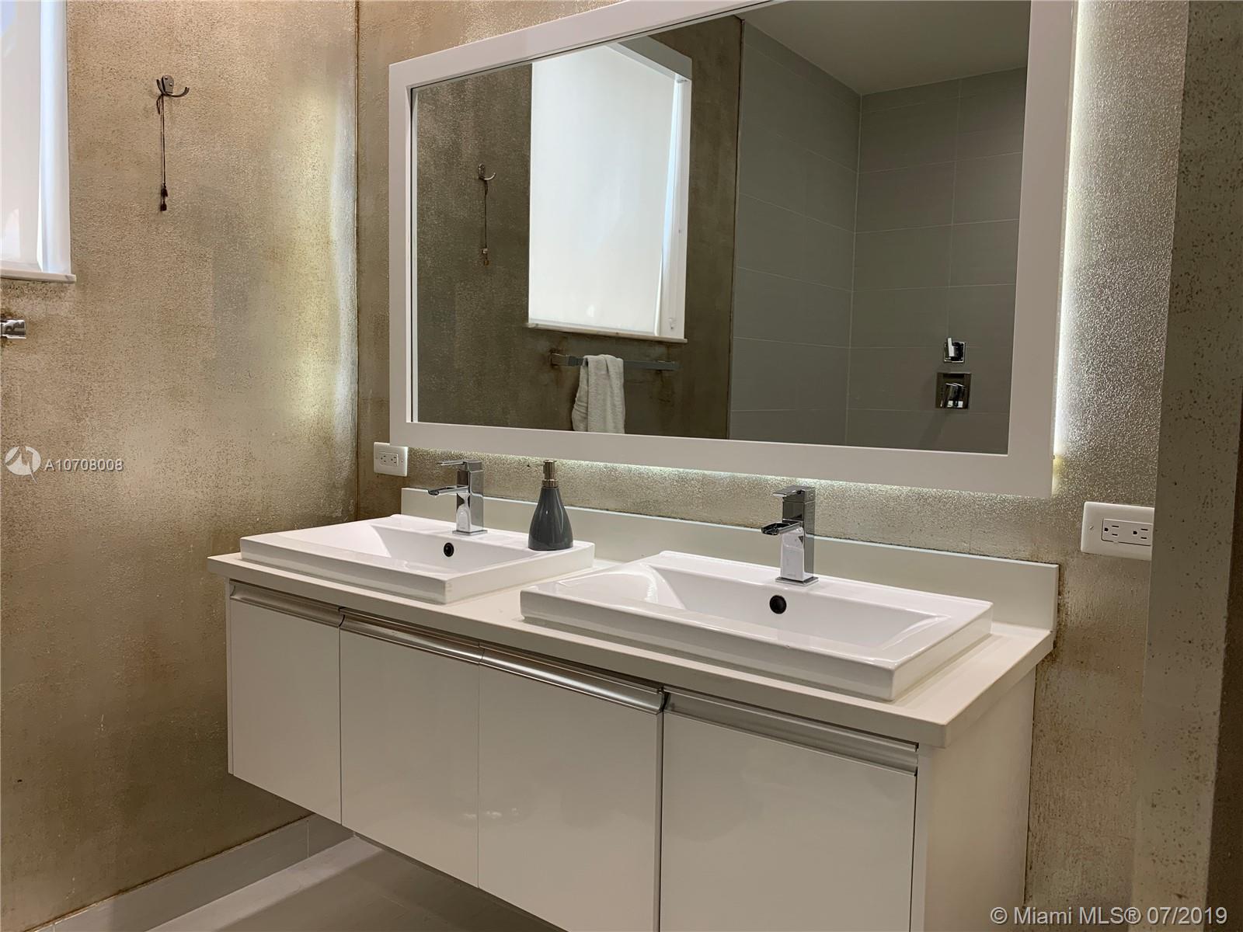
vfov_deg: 53.1
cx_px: 622
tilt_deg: -3.5
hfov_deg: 67.3
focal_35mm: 26
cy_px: 466
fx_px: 934
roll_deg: -1.2
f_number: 1.8
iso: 80
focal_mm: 4.25
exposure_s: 1/60
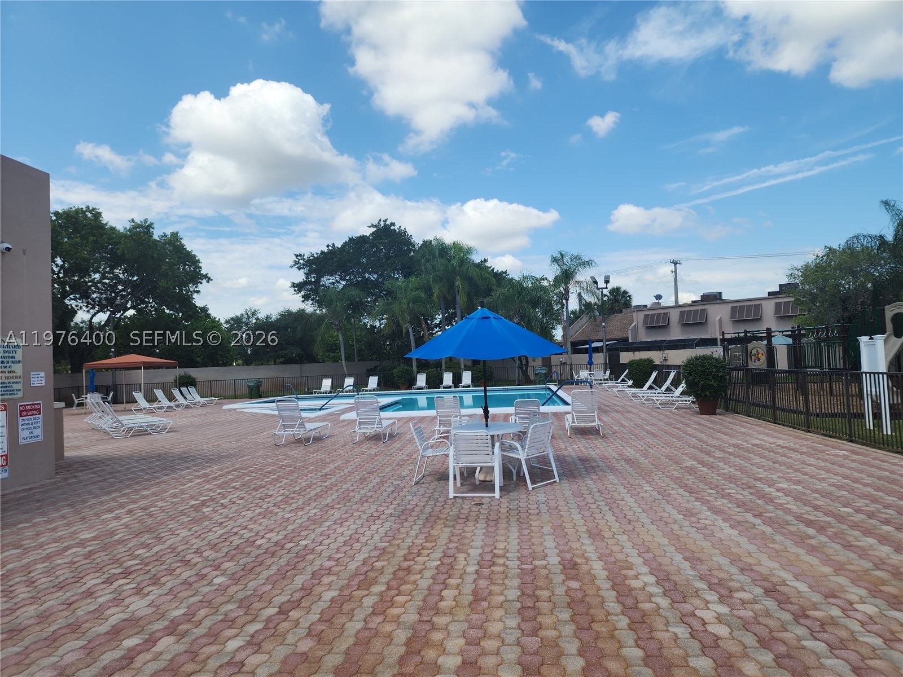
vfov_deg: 58.9
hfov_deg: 73.9
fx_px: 600
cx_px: 452
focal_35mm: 23
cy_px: 338
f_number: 1.8
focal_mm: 6.4
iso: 12
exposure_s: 1/1000
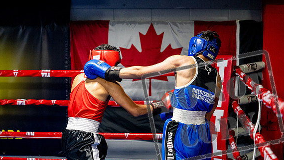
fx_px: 519
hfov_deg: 30.6
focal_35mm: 69
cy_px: 96
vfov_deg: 17.4
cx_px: 141
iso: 4000
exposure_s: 1/1000
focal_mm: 53
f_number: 2
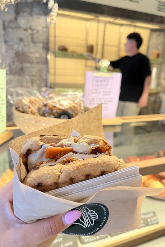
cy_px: 124
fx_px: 193
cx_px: 90
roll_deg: -3.7
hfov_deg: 46.3
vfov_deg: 65.5
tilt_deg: -17.6
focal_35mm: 28
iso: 200
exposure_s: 1/50
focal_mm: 5.1
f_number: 1.6
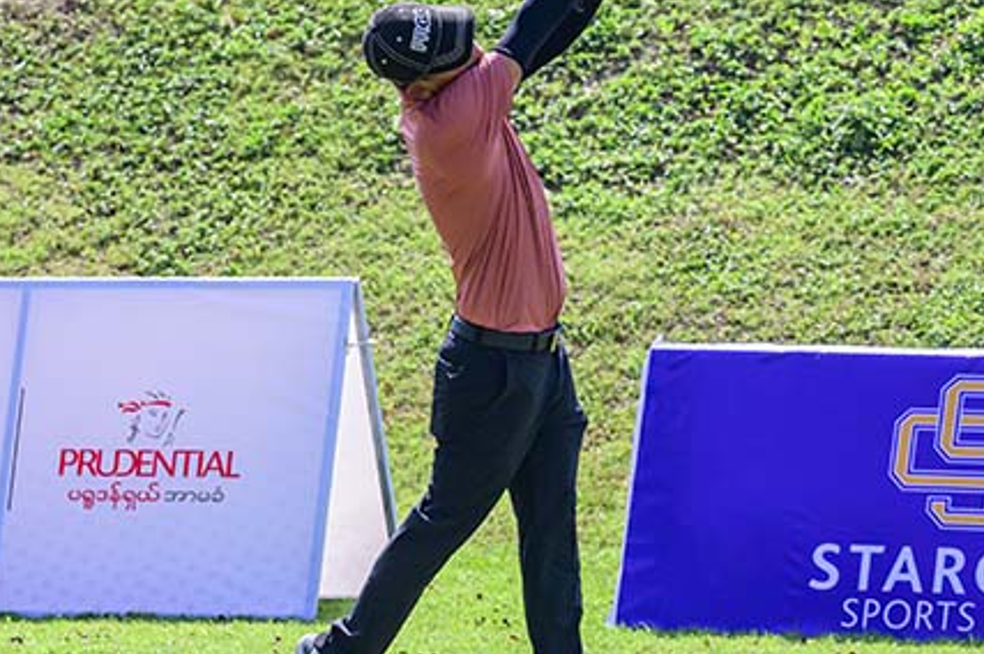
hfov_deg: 7.6
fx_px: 7374
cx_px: 341
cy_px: 193
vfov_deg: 5.1
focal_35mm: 270
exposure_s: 1/10000
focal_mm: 120
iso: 1400
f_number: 3.5
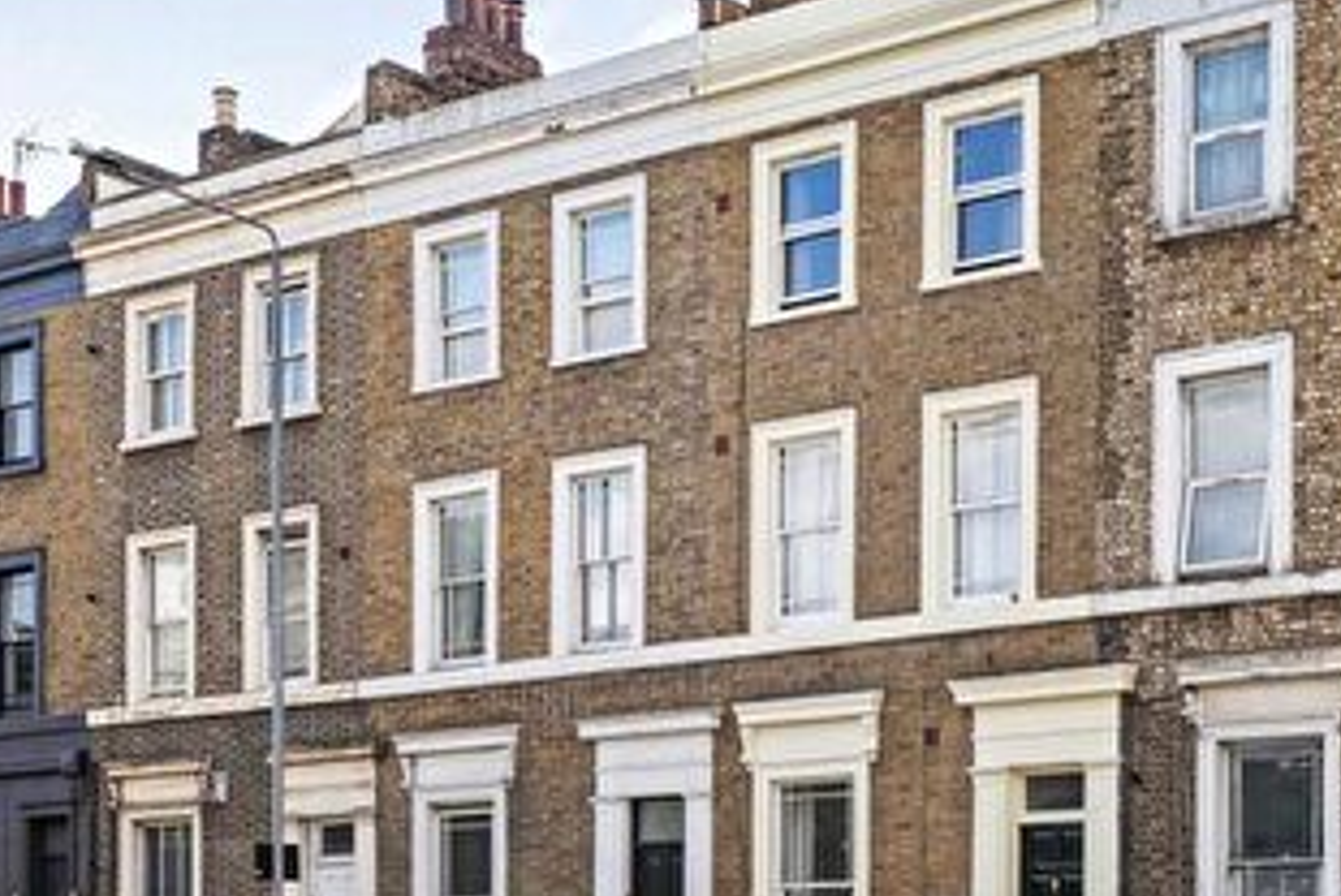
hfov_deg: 31.4
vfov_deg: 21.6
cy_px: 321
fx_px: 2349
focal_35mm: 63
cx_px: 983
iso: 320
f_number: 8
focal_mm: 28
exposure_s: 1/800
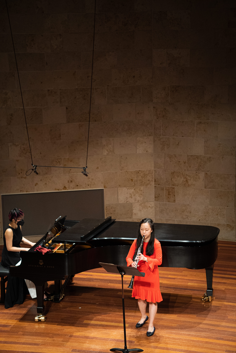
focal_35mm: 84
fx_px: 826
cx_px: 118
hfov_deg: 16.3
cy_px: 176
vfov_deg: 24.2
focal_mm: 56
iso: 2000
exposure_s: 1/800
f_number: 1.4
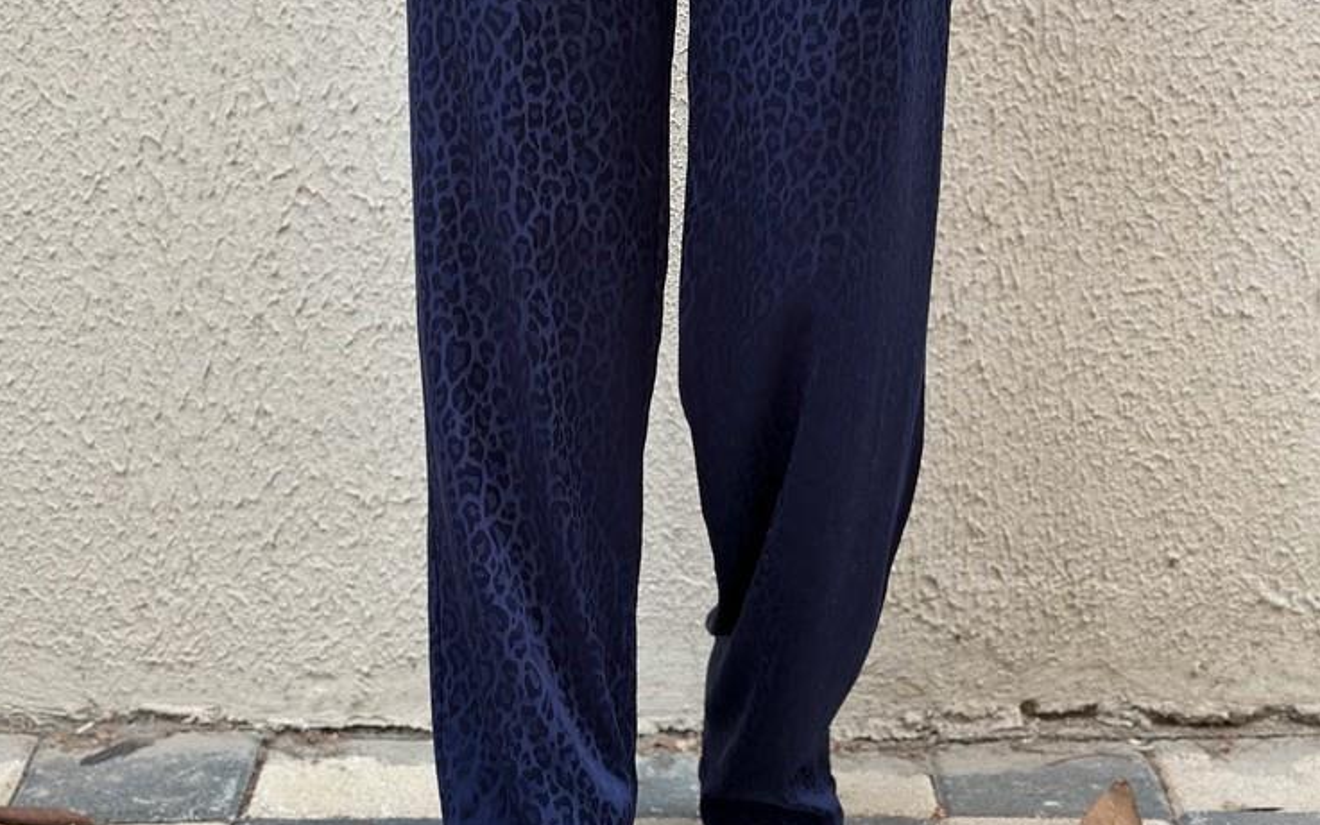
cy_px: 281
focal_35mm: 69
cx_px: 652
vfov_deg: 18.8
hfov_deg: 29.8
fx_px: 2483
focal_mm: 6.86
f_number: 1.78
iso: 100
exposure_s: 1/171
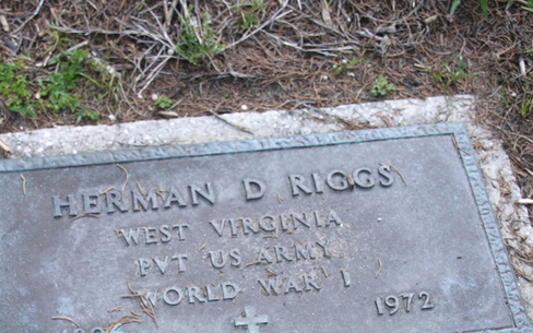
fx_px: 1075
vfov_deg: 17.3
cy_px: 304
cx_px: 202
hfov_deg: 27.8
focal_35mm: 74
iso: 50
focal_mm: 11
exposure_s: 1/51.5
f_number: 3.7
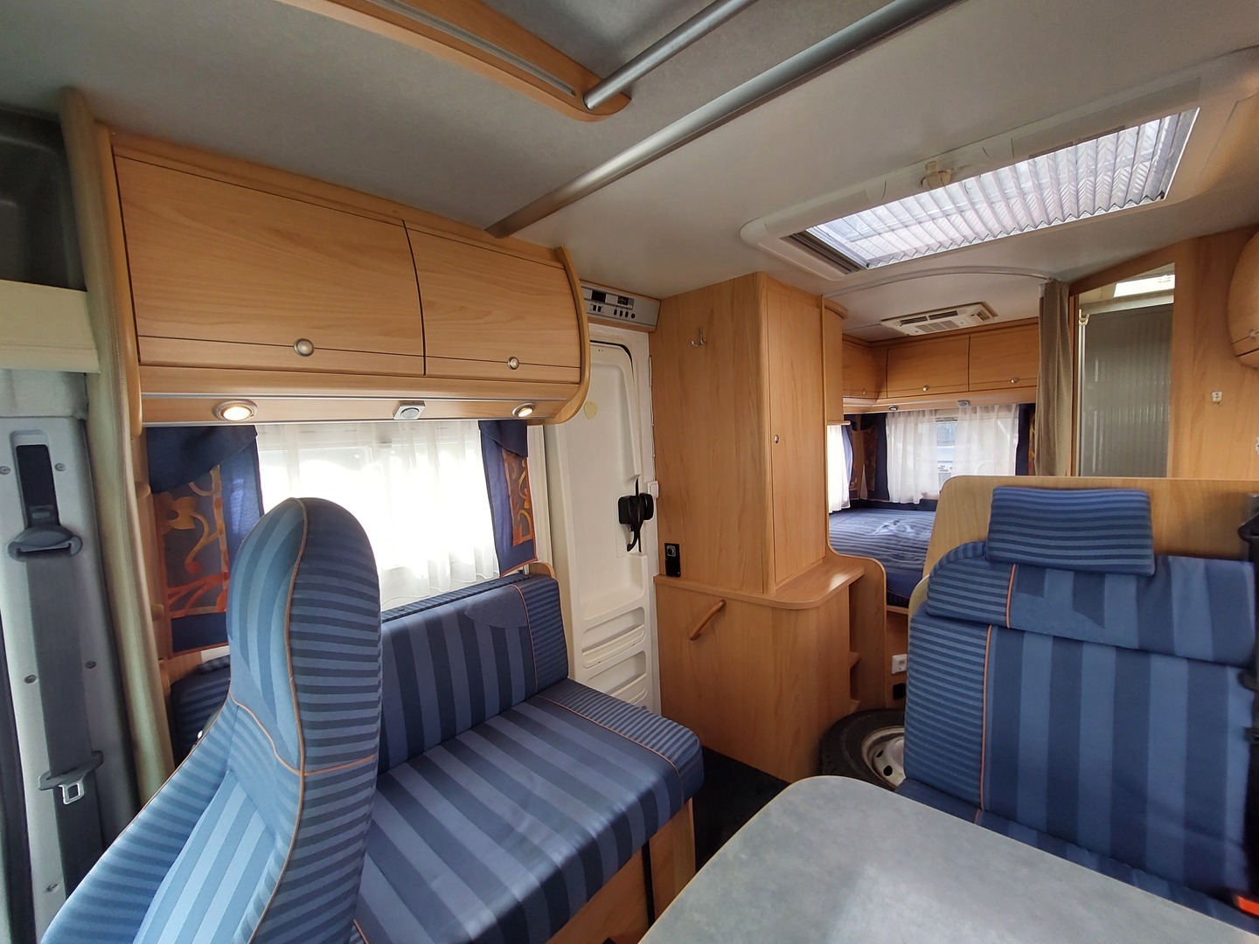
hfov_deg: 106.2
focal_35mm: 13
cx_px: 630
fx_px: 473
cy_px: 472
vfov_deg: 89.9
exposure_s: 1/100
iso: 80
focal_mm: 1.74
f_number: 2.2
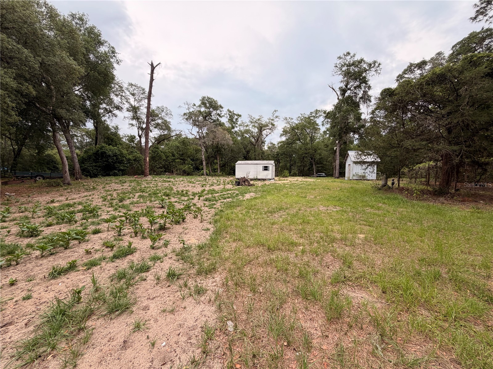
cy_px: 184
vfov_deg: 85.7
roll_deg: -0.1
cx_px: 246
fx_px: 199
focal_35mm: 14
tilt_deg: -2.5
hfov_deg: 102.1
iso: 40
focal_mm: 2.22
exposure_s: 1/770
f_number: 2.2
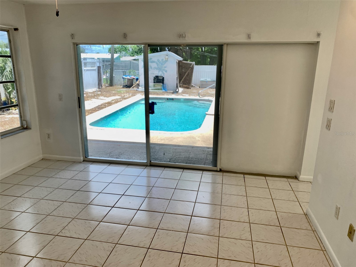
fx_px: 267
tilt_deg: -14.1
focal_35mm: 26
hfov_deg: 67.3
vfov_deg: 53.1
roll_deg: +0.4
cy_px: 134
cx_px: 178
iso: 25
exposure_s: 1/120
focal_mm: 4.25
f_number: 1.8
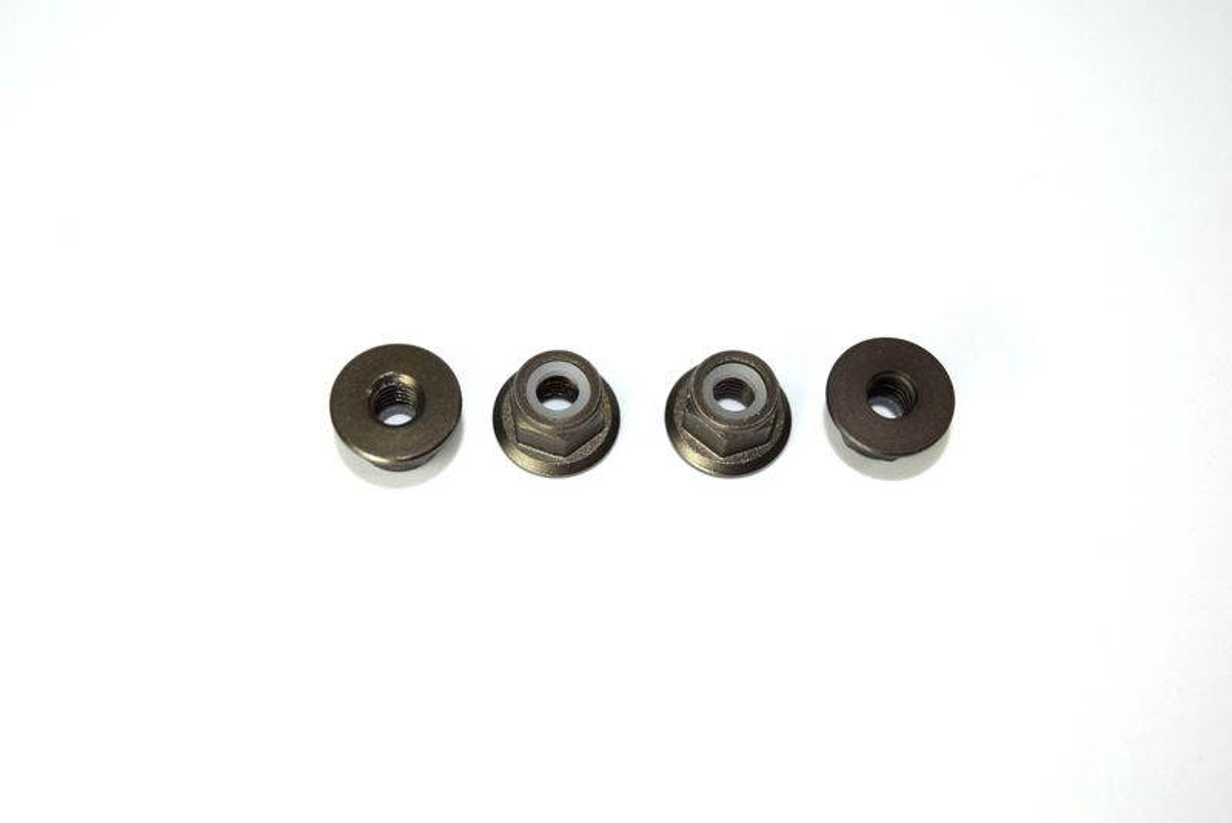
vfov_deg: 23.8
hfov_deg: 35.0
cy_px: 412
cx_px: 616
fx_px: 1951
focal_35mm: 57
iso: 100
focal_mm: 38
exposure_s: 1/100
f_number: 5.6
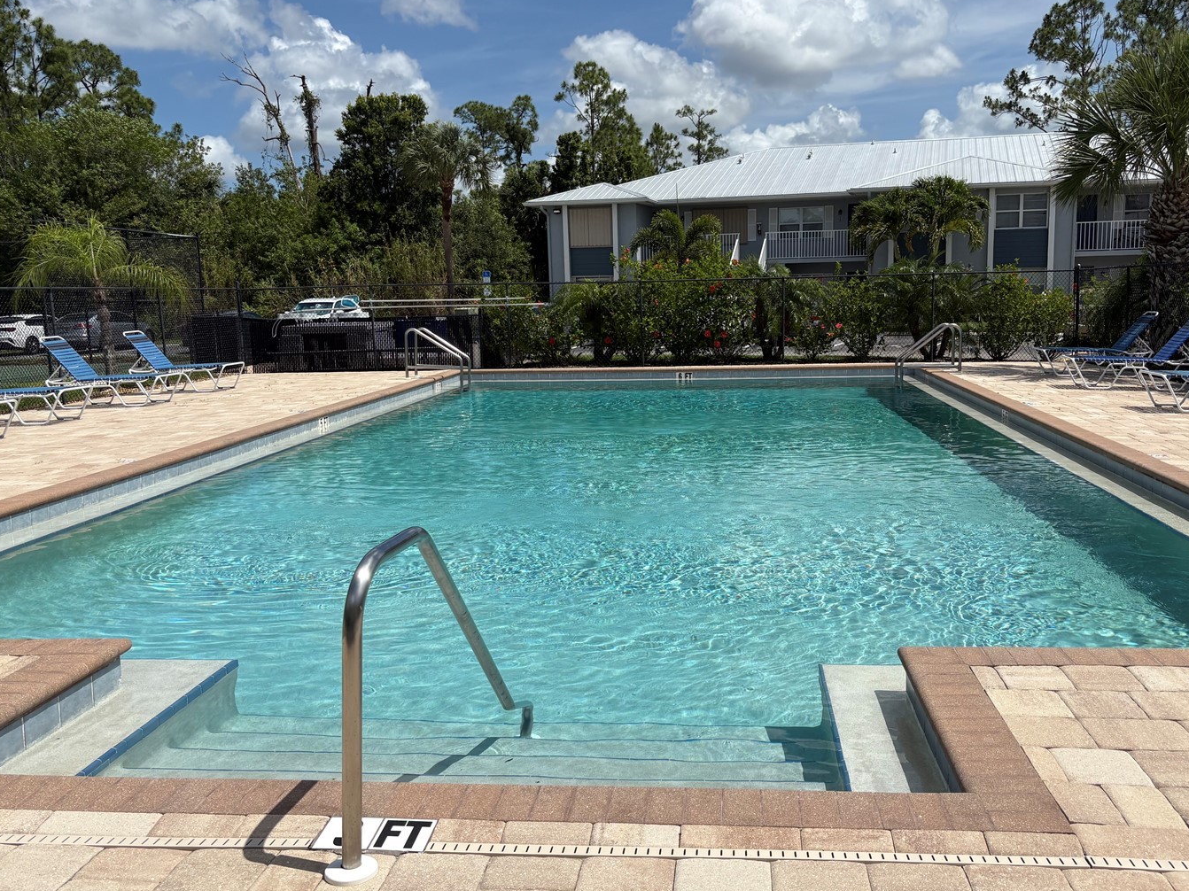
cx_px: 644
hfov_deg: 58.3
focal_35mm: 31
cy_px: 463
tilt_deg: -7.7
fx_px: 1065
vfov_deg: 45.4
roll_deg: +0.9
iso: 50
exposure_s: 1/6993
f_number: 1.6
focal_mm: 5.96
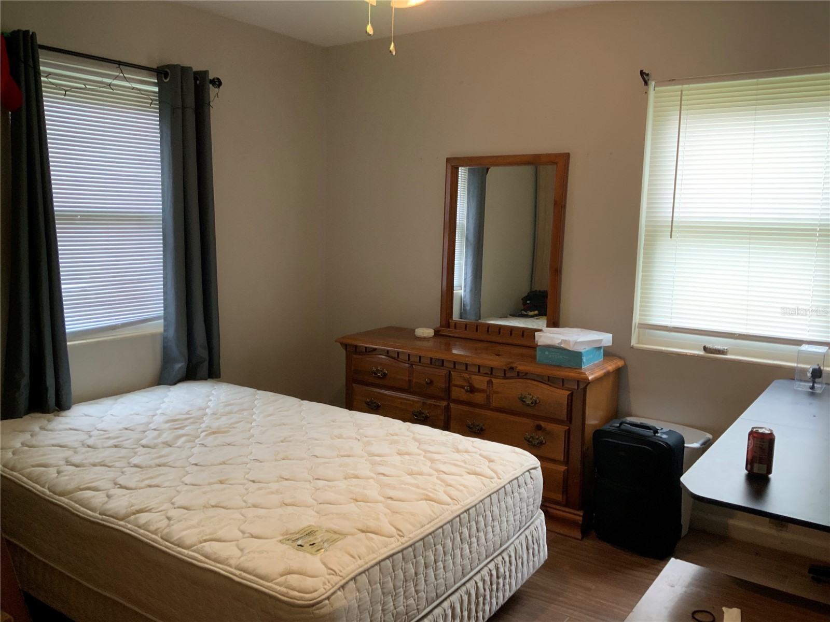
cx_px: 415
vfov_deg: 48.2
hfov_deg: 61.7
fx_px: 695
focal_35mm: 29
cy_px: 311
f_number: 1.8
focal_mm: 3
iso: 100
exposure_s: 1/60
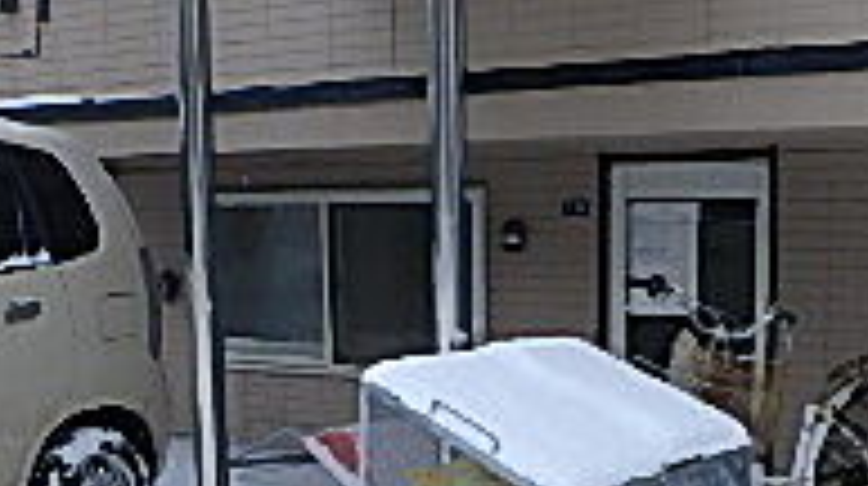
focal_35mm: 76
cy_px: 644
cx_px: 324
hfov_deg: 27.8
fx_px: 1747
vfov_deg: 15.1
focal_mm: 3.7
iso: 125
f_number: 3.5
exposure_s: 1/160
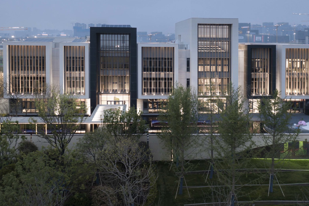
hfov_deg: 53.1
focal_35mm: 36
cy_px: 79
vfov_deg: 36.7
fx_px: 309
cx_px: 159
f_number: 2.8
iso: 100
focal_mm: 10.26
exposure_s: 1/5
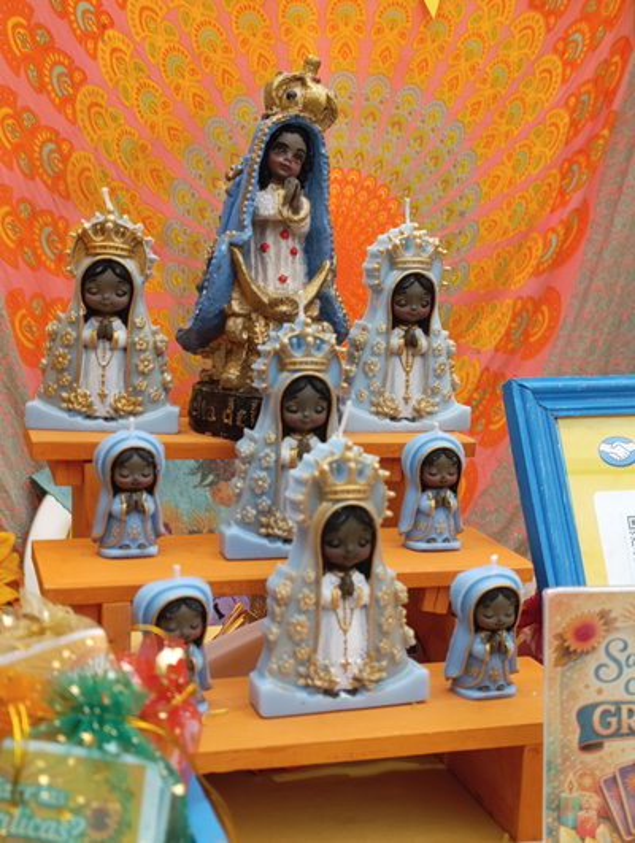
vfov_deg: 41.2
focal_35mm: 46
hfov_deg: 31.6
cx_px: 318
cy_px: 422
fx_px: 1122
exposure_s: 1/100
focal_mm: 6.11
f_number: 1.65
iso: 536
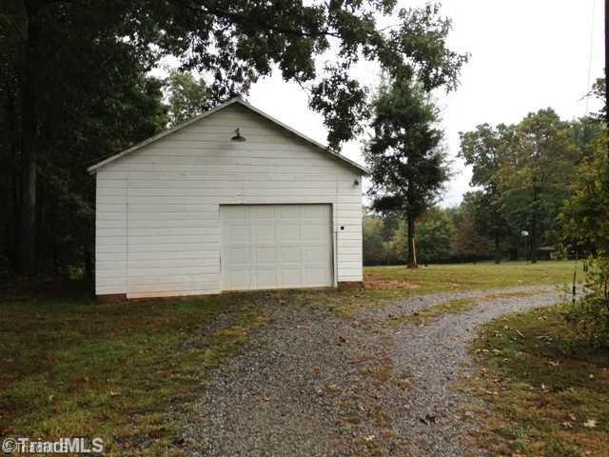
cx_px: 304
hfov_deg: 52.6
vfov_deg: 40.7
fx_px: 616
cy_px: 228
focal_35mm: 35
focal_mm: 4.28
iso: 50
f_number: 2.4
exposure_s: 1/170
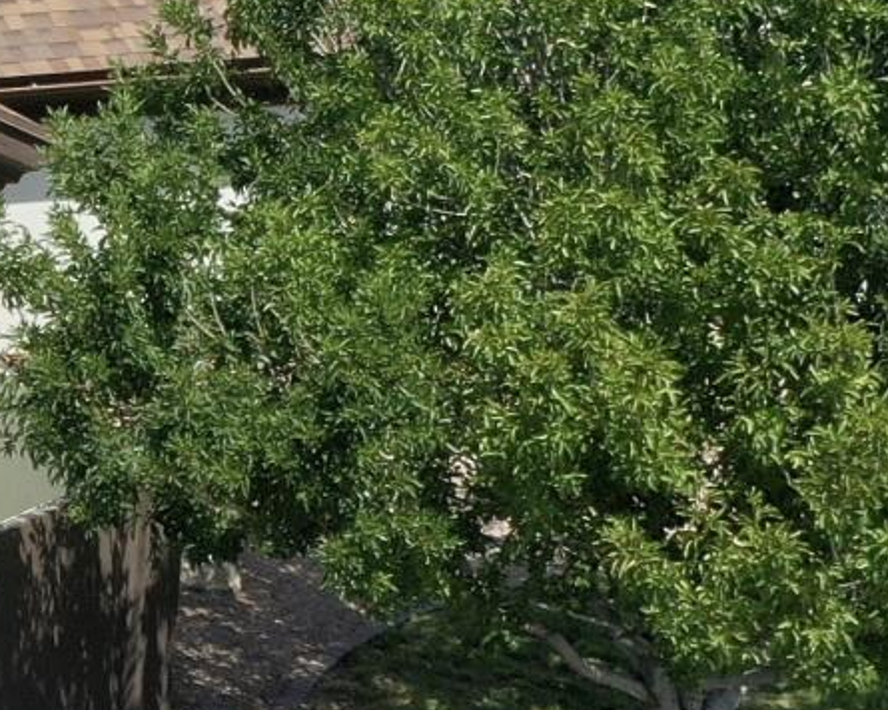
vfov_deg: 8.7
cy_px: 179
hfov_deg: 9.7
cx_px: -1217
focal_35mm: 177
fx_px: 4652
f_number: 6.3
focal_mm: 10.26
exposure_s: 1/500
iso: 100
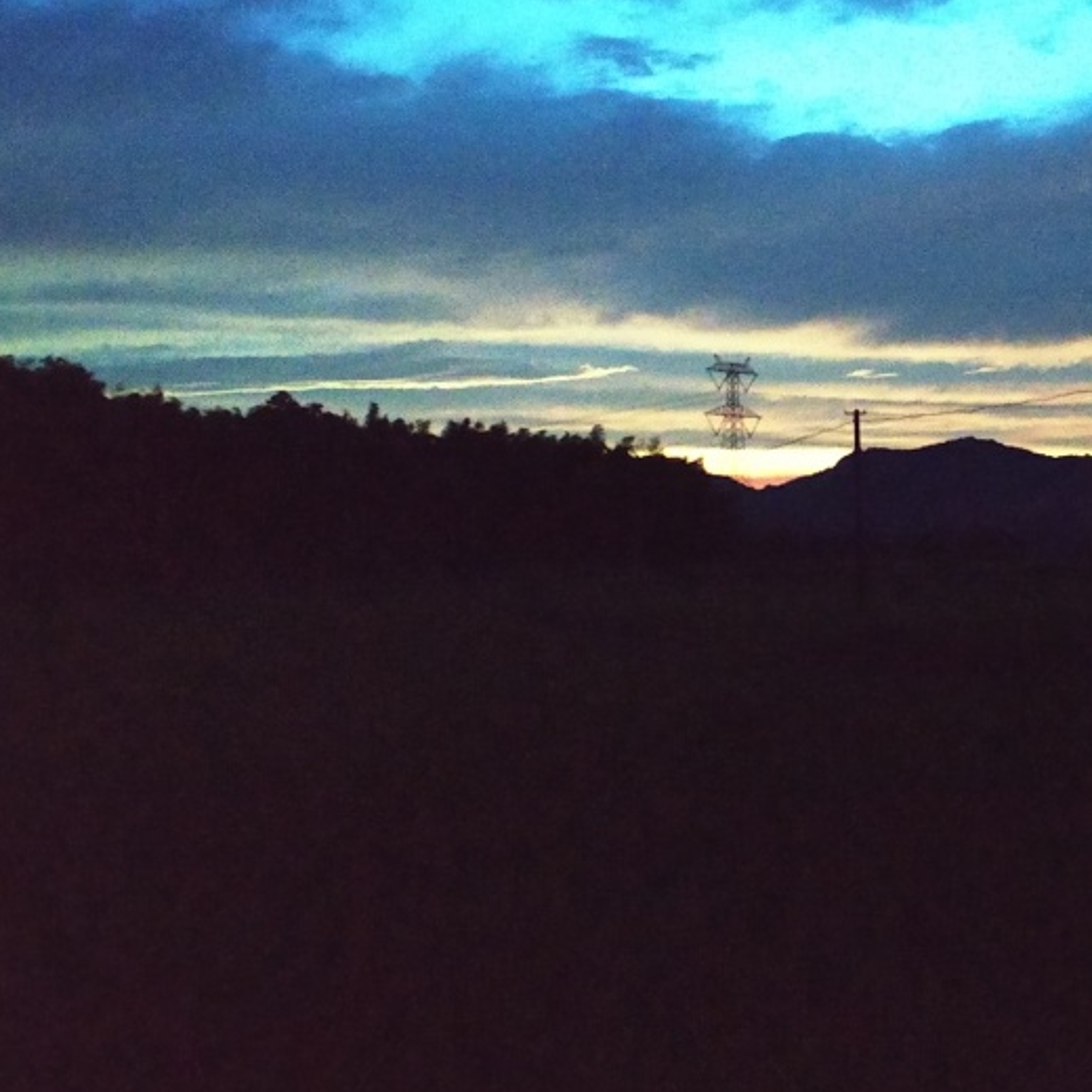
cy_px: 292
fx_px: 1963
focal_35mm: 55
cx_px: 909
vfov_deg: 30.6
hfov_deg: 30.2
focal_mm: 3.82
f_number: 1.8
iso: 9746
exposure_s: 1/12
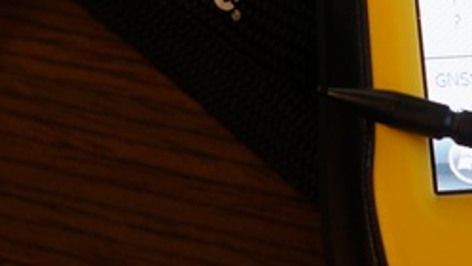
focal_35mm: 129
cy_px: -27
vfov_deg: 9.3
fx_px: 1614
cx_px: 227
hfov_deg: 16.6
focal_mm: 20
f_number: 3.5
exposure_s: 1/25
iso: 200
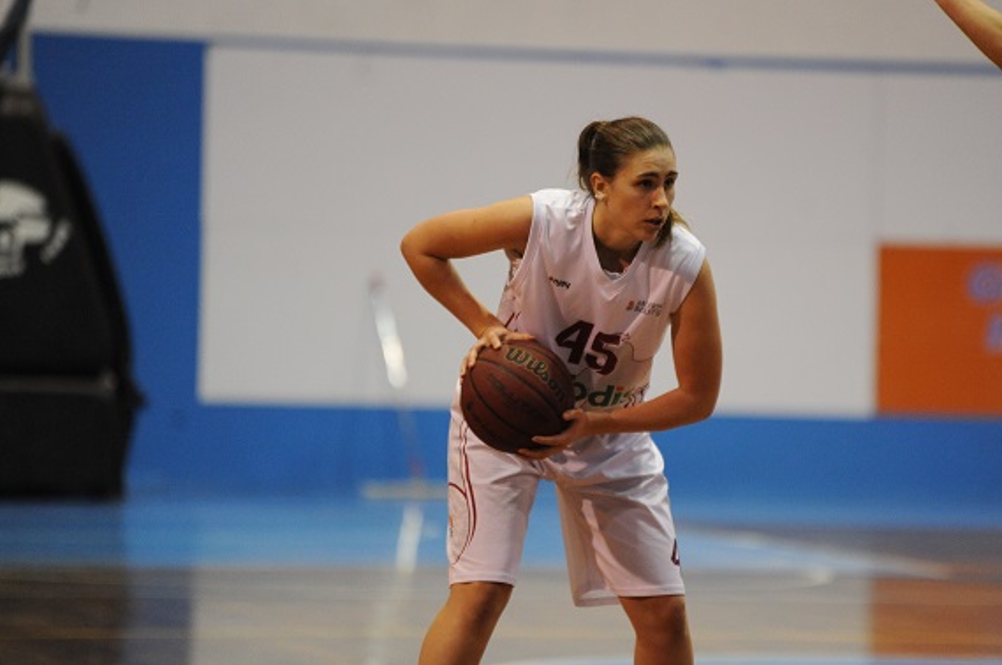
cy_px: 295
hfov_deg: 8.4
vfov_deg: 5.6
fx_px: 6839
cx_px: 611
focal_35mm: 246
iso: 3200
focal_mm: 200
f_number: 2.8
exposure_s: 1/320
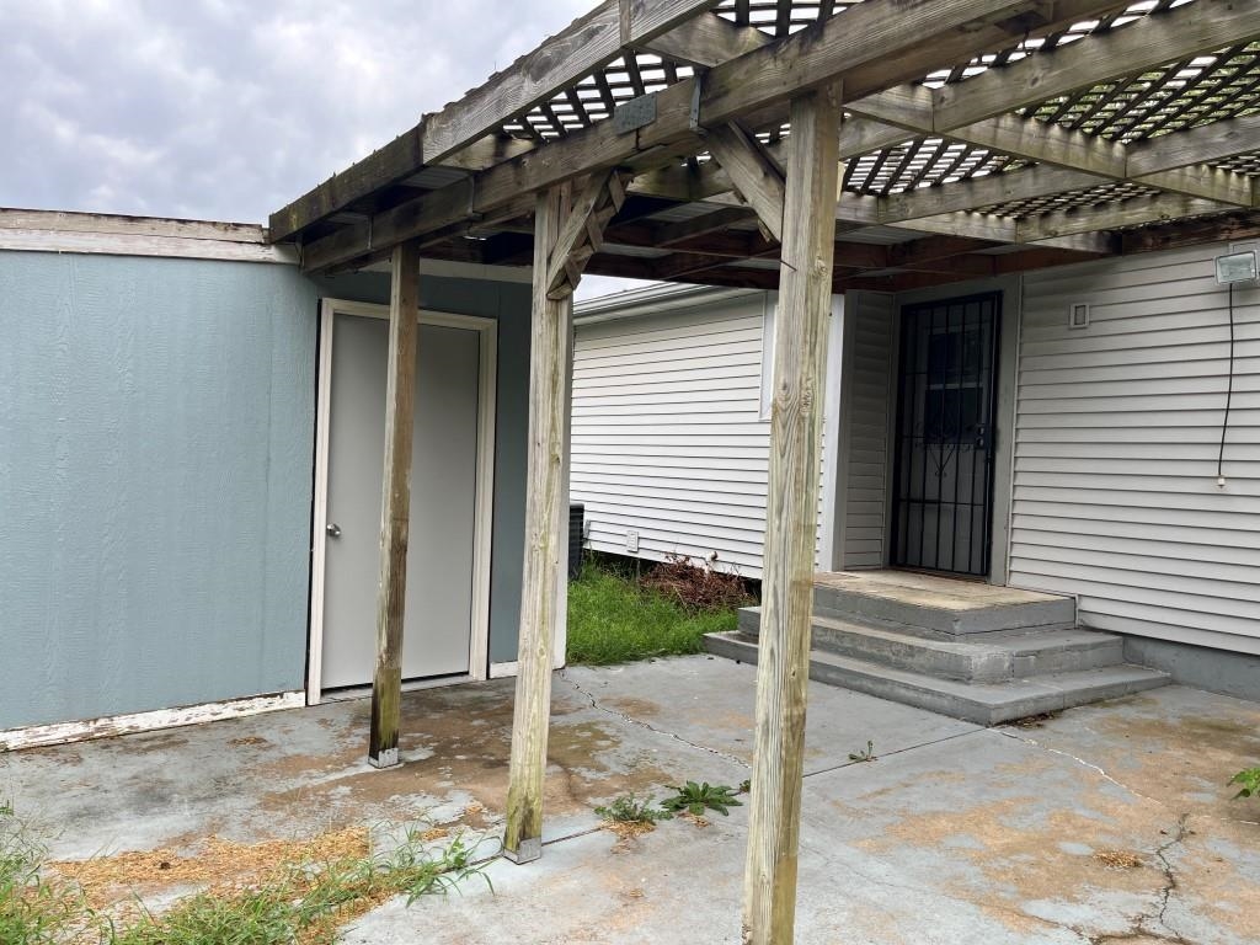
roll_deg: -2.9
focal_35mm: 26
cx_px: 630
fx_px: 946
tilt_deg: +0.6
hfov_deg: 67.3
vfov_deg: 53.1
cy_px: 472
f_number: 1.6
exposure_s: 1/143
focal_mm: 5.1
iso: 40
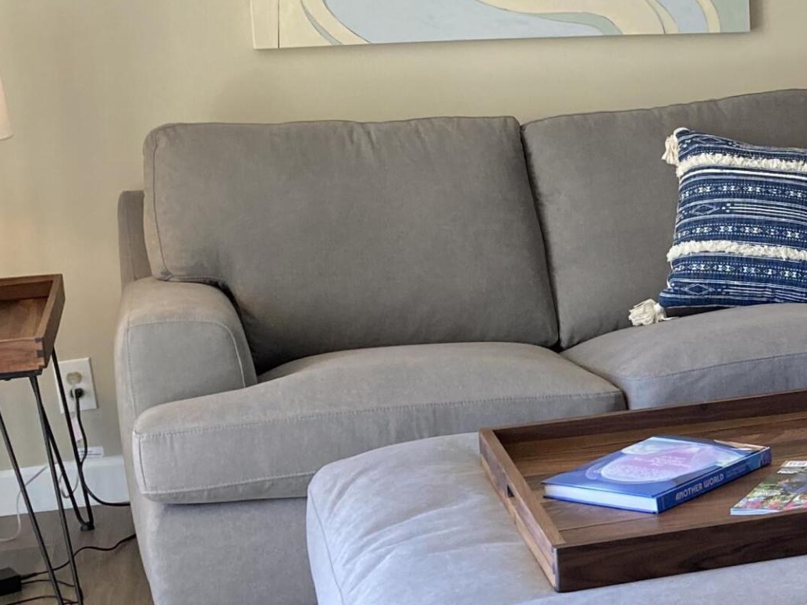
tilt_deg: -12.3
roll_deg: +0.9
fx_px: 1818
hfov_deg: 23.3
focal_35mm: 78
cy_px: 340
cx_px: 915
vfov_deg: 18.9
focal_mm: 3.99
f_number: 1.8
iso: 80
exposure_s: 1/120
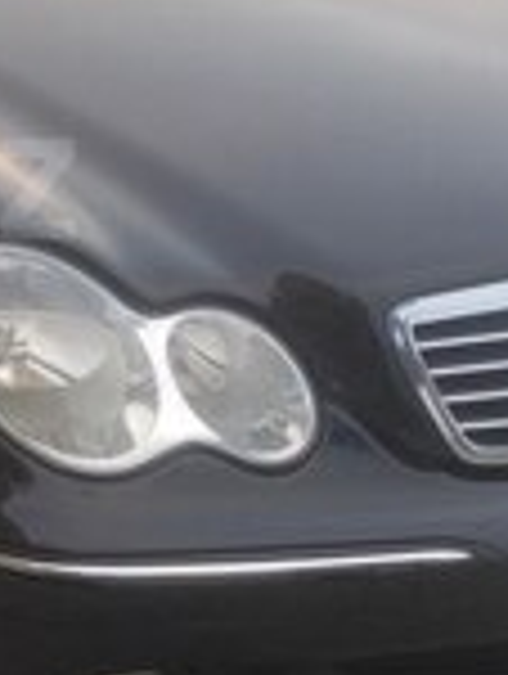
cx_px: -270
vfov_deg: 17.9
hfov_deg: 12.9
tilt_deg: -16.6
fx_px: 2127
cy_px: 189
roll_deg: +1.2
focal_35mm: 109
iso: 50
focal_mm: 4.12
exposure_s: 1/60
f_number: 2.4
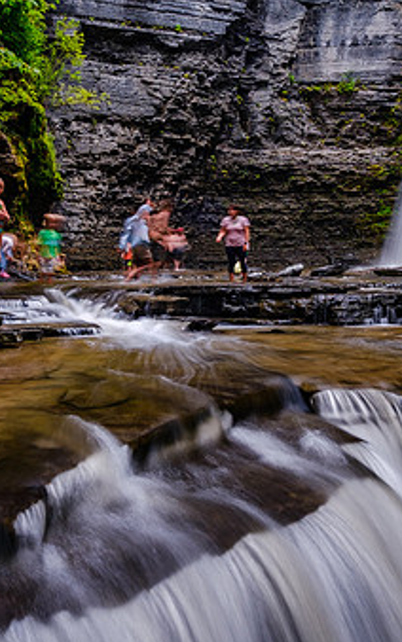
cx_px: 183
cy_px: 303
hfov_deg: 28.6
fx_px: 788
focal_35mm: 45
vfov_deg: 44.3
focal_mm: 15.1
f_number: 8
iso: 160
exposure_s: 1/1.25
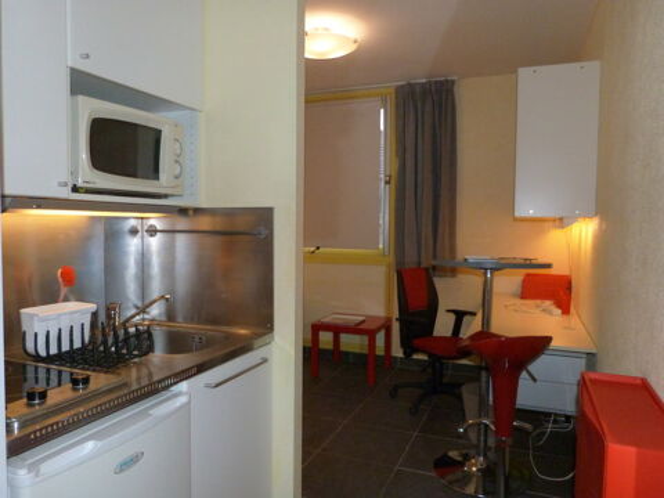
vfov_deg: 54.9
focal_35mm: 25
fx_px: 480
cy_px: 249
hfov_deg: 69.4
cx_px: 332
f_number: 2.8
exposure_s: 1/320
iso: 400
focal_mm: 4.5
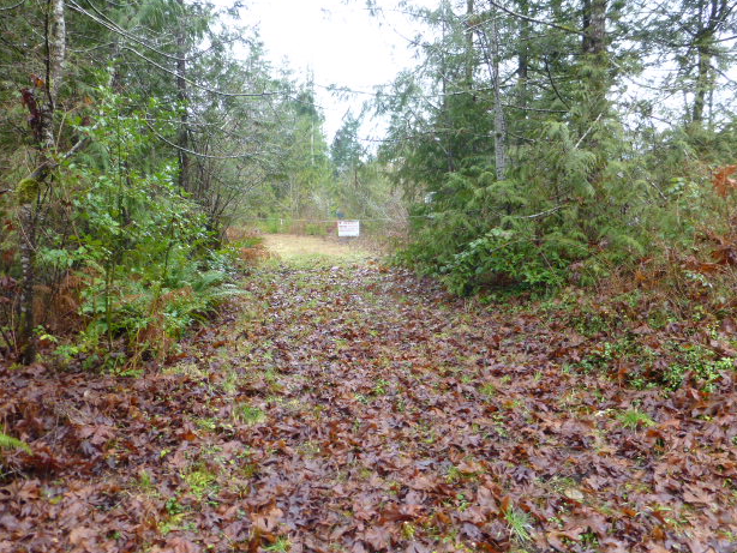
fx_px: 532
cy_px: 283
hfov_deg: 69.4
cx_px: 358
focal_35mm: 25
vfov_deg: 54.9
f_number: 3.3
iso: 125
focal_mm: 4.3
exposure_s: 1/60
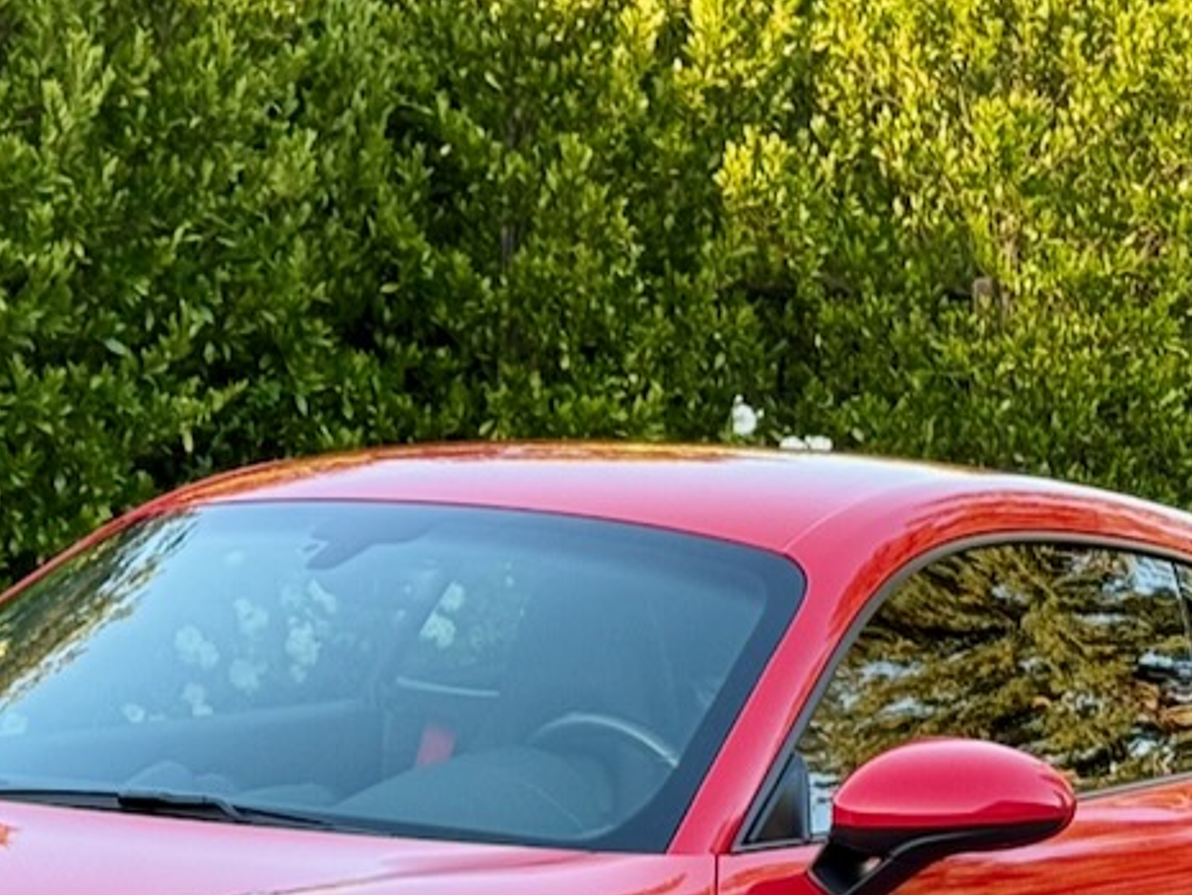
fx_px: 4547
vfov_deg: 11.1
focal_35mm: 132
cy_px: 887
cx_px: 295
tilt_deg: -8.6
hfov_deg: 14.9
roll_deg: -0.4
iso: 50
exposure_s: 1/162
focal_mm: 6.76
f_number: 1.78
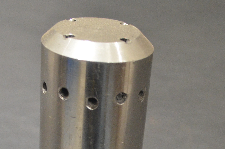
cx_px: 98
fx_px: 574
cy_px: 170
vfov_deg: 14.4
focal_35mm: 92
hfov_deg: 22.2
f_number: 4
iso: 1600
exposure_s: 1/20
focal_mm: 22
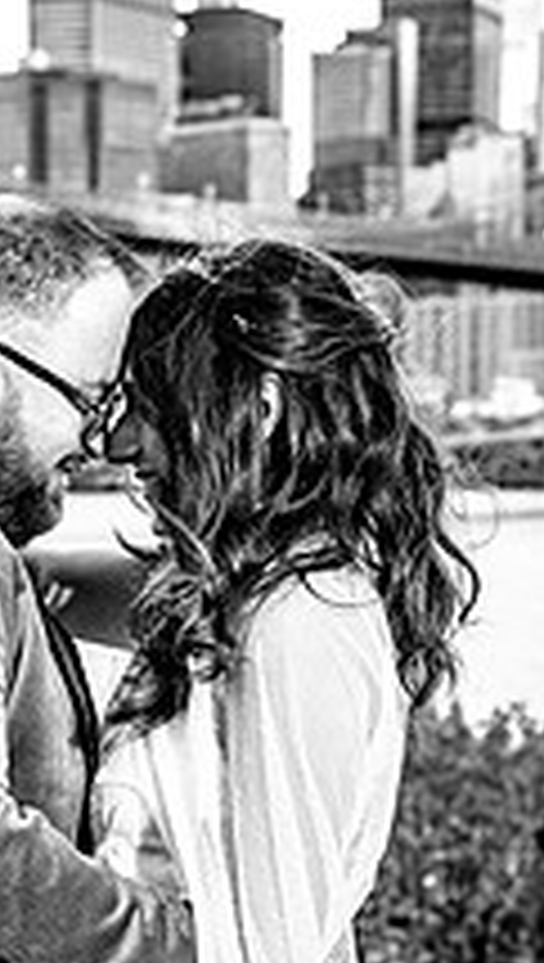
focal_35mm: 143
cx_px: 54
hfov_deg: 8.5
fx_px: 3653
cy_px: 662
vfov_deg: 15.0
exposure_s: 1/125
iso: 125
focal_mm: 65
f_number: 5
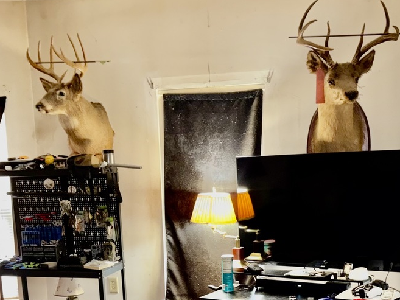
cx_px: 207
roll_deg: +1.8
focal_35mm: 57
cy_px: 316
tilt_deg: -12.6
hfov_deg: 33.8
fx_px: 659
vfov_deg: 24.2
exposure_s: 1/6
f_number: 1.6
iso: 250
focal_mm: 5.96
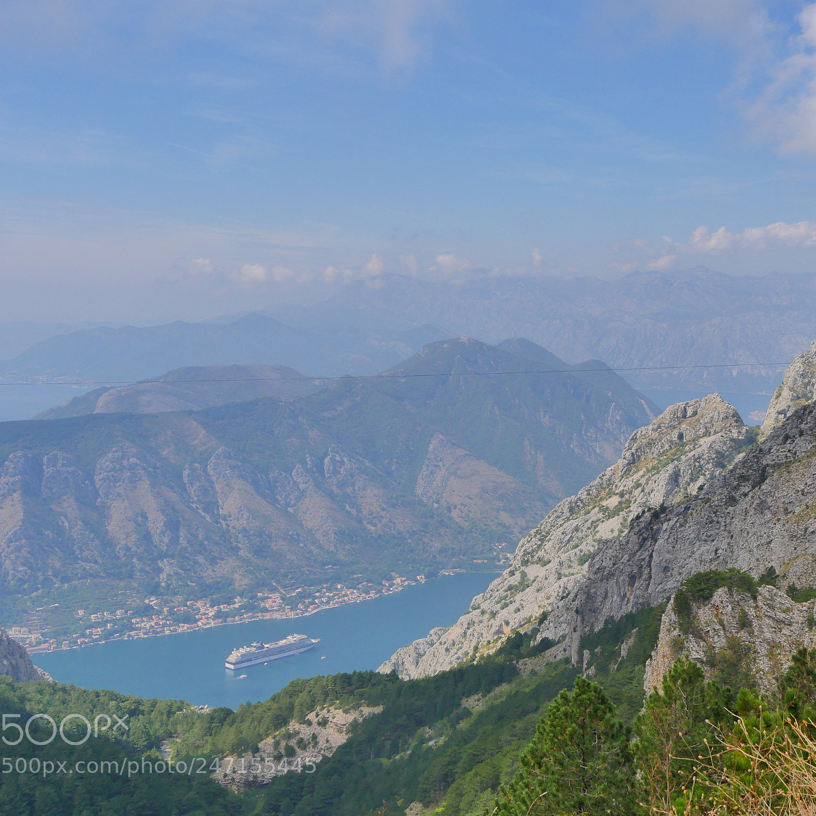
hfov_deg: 37.3
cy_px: 409
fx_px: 1200
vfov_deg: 37.6
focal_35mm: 45
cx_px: 506
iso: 800
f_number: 9
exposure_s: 1/500
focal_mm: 19
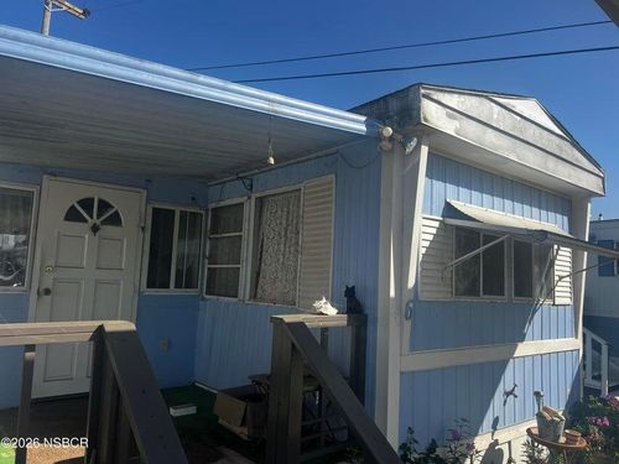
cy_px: 232
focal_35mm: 26
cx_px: 310
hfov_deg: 67.3
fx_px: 465
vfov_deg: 53.1
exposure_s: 1/2762
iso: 50
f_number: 1.5
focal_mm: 5.7
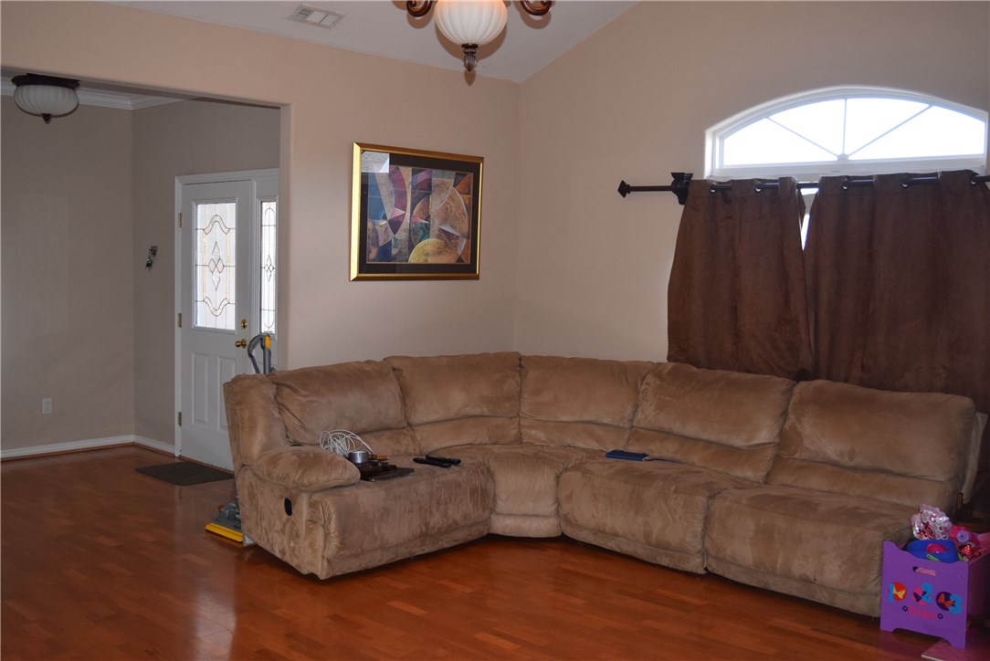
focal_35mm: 36
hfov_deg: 53.1
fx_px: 990
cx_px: 495
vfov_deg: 36.9
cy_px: 330
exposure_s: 1/80
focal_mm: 24
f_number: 4.5
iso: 800
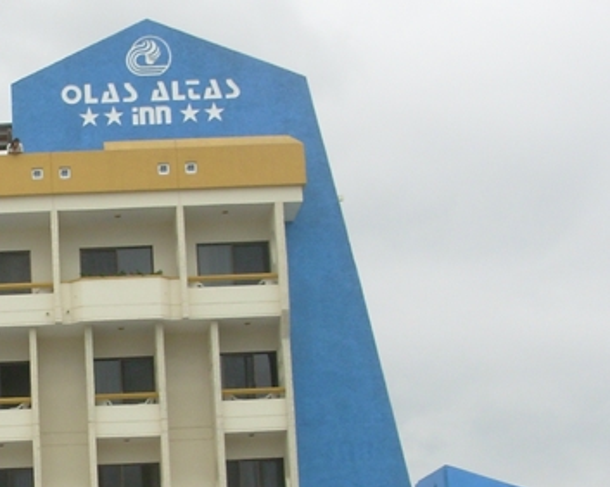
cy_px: 394
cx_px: -33
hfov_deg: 18.4
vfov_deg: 15.1
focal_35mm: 101
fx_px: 1822
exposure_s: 1/456
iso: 50
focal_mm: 6.3
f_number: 4.9
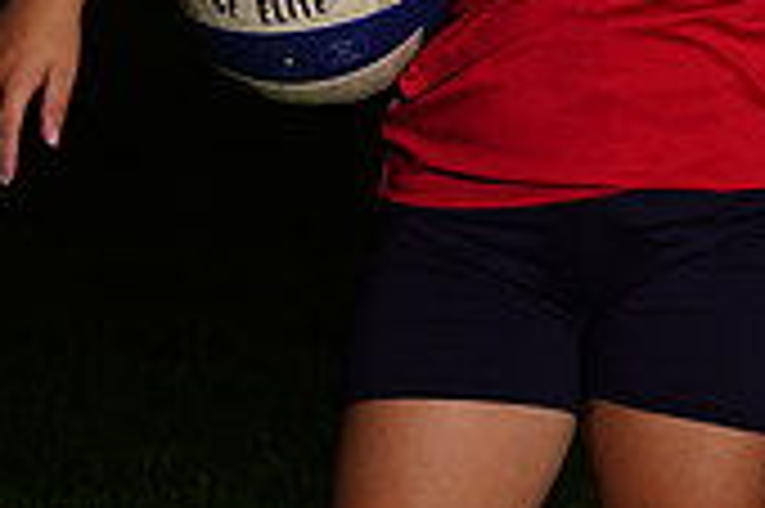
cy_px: -321
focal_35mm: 396
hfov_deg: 5.2
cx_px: 652
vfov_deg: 3.4
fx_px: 8407
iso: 400
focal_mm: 116
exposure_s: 1/125
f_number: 9
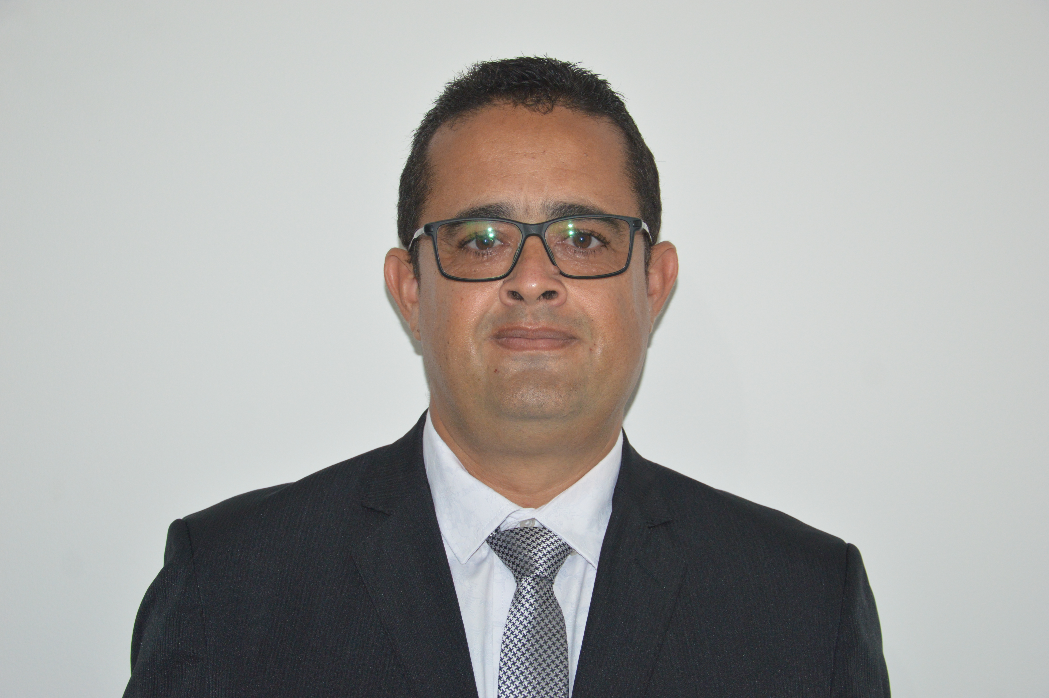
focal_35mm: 68
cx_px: 524
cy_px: 349
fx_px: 1965
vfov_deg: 20.1
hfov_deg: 29.9
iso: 720
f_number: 4.8
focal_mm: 45
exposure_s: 1/60
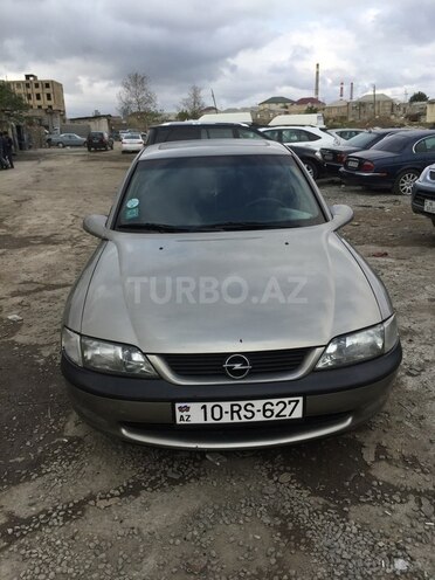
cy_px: 290
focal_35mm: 29
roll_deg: +3.0
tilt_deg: -19.8
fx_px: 486
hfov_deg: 48.2
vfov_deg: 61.7
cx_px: 218
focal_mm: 4.15
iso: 32
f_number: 2.2
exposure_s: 1/942
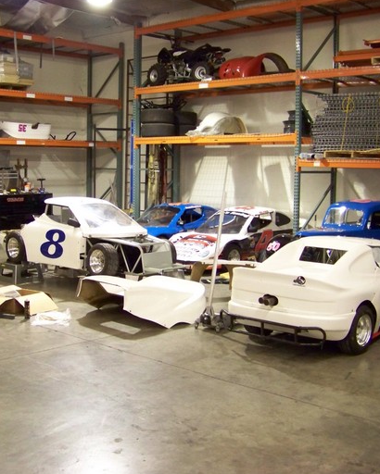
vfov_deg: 38.8
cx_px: 175
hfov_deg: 31.5
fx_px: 674
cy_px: 237
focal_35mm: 48
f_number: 2.8
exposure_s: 1/25
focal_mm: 5.85
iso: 400
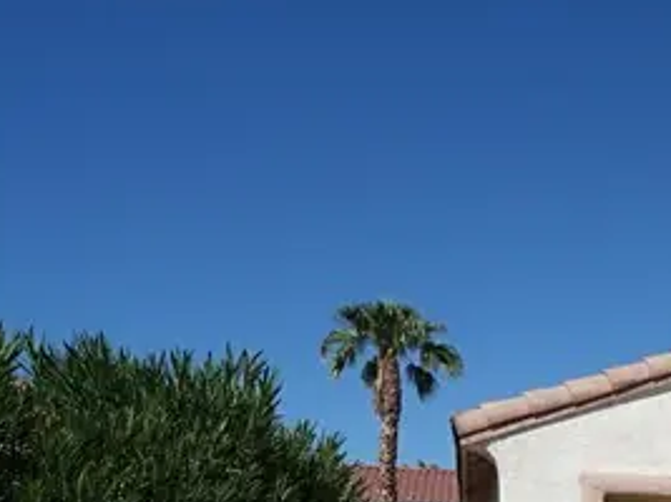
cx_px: 1008
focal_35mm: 47
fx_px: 911
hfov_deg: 27.6
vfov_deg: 27.0
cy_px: 615
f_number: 10
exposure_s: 1/125
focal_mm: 12
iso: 50
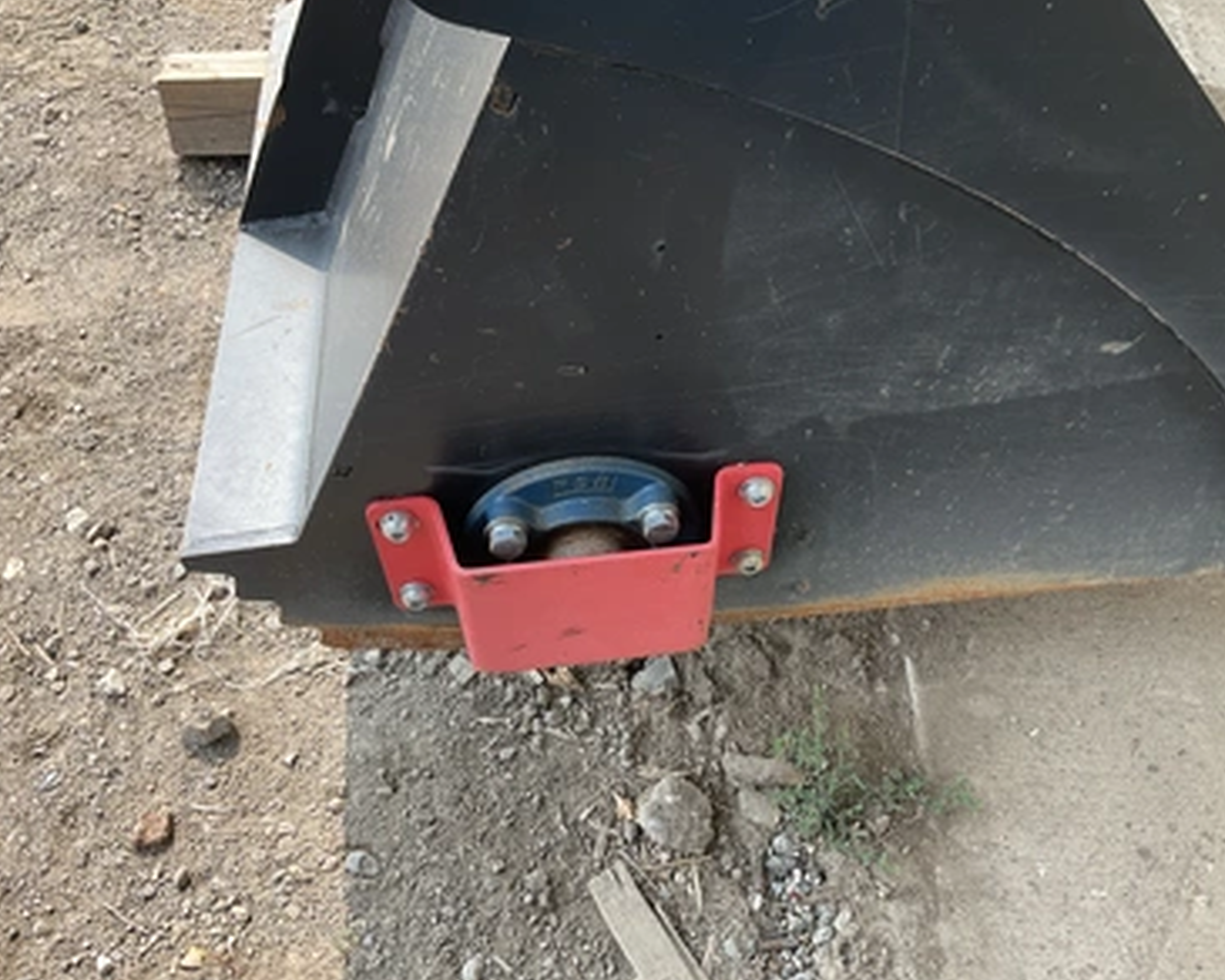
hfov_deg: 57.1
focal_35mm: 31
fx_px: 1124
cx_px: 648
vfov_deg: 47.1
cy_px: 490
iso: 25
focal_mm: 3
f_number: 1.8
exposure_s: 1/286
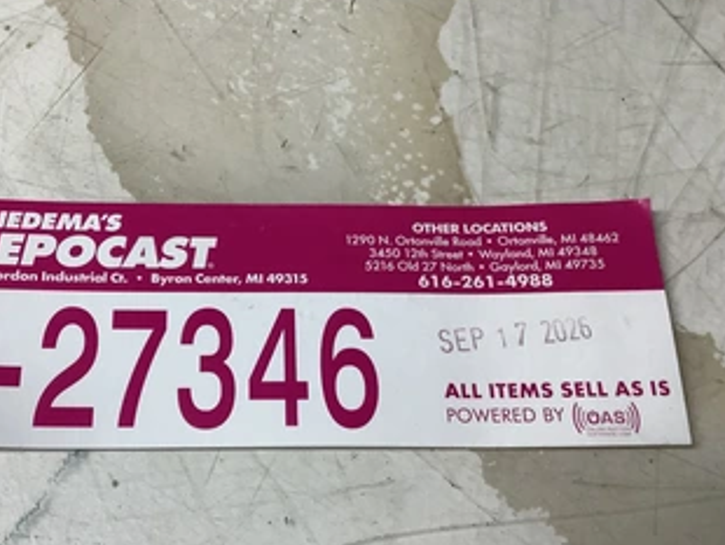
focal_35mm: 40
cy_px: 297
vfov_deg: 36.0
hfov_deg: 46.4
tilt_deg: -69.5
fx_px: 838
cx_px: 271
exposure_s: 1/120
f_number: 2.4
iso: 80
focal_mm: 3.3
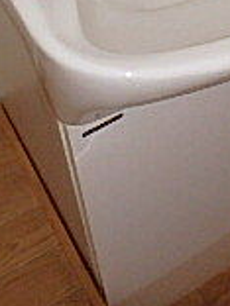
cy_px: -118
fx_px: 762
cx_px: 157
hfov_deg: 17.1
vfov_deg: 20.3
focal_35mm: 86
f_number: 3.5
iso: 400
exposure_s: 1/30
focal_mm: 3.7
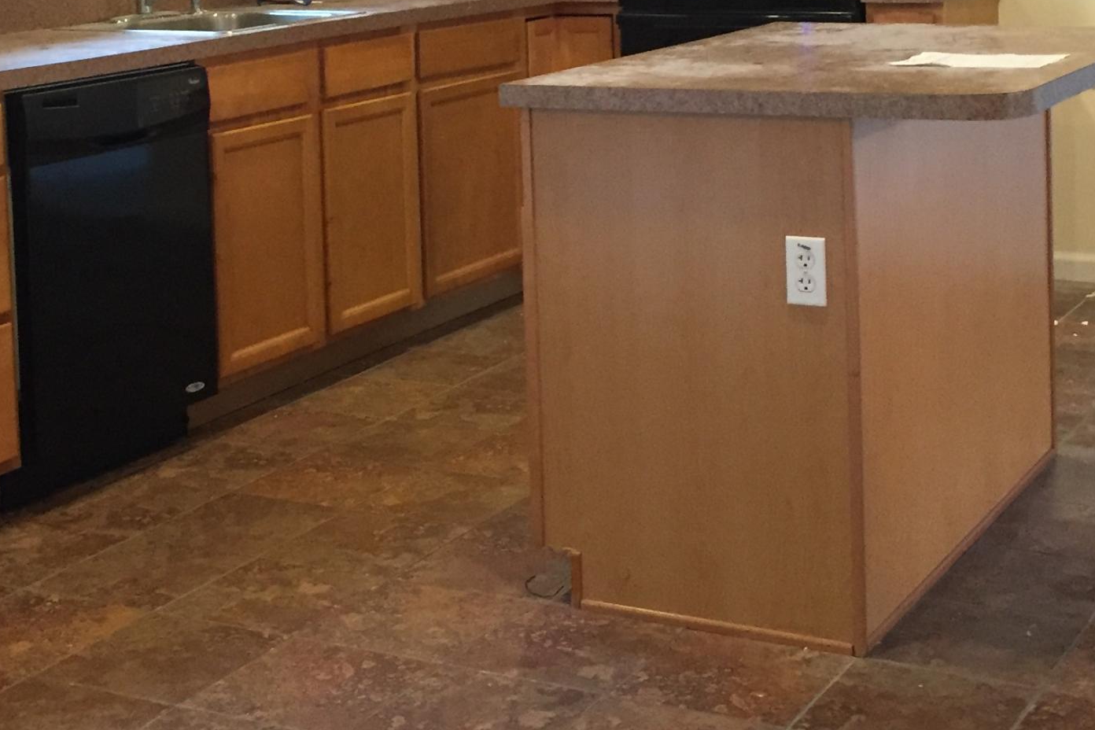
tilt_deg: -4.6
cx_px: 581
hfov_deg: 31.0
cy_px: 5
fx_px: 1977
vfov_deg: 20.3
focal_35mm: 65
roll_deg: +2.1
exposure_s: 1/30
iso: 250
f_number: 2.2
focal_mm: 4.15
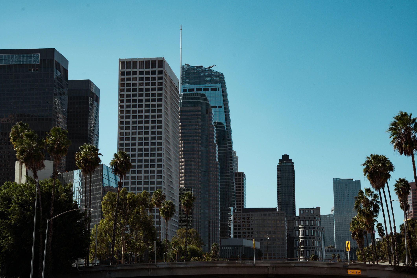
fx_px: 811
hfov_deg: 28.8
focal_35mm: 70
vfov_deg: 19.5
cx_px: 208
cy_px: 139
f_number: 10
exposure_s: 1/400
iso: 250
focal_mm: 70
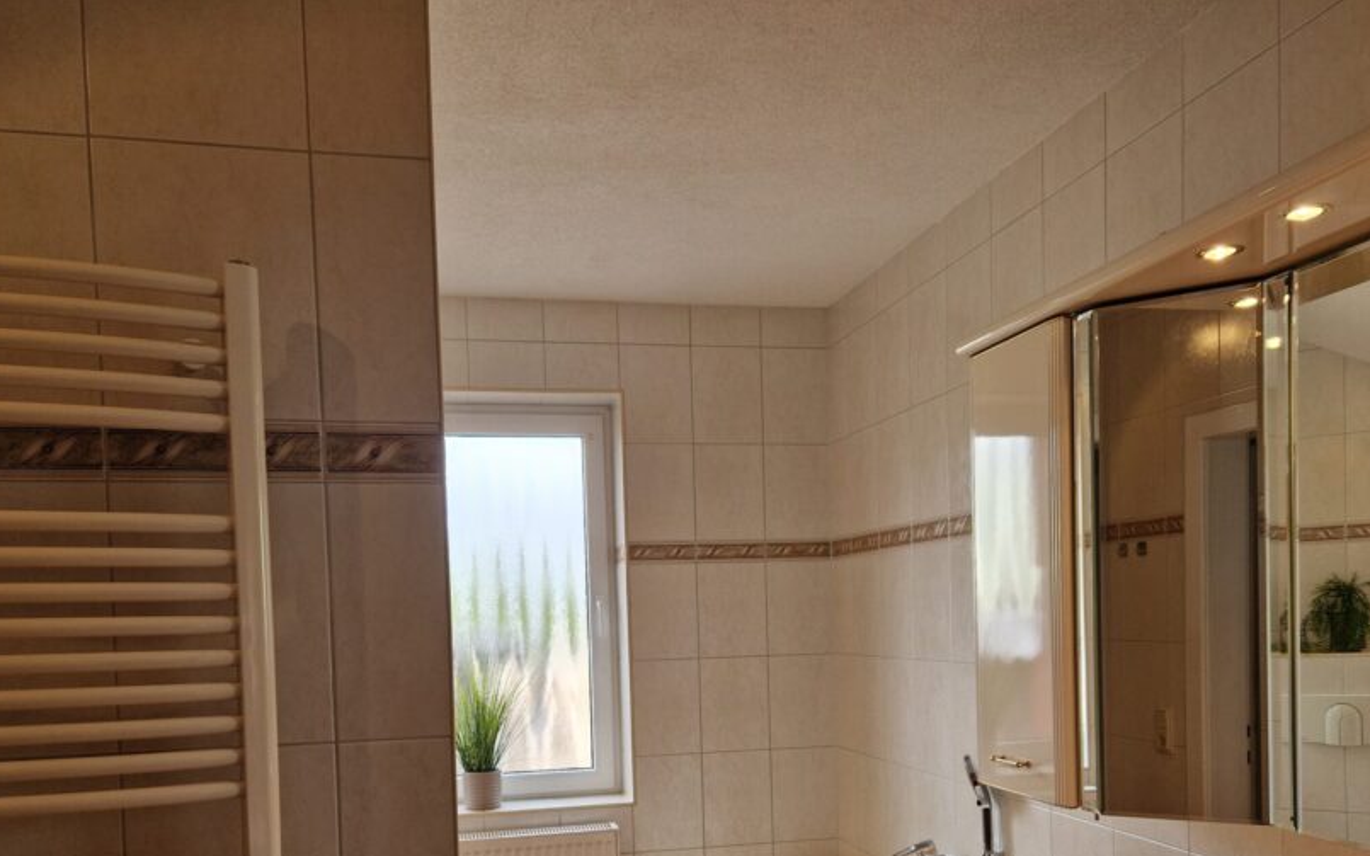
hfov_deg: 61.2
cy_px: 650
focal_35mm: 31
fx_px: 1157
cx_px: 689
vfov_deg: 39.4
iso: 50
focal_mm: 5.4
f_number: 1.8
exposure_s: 1/100
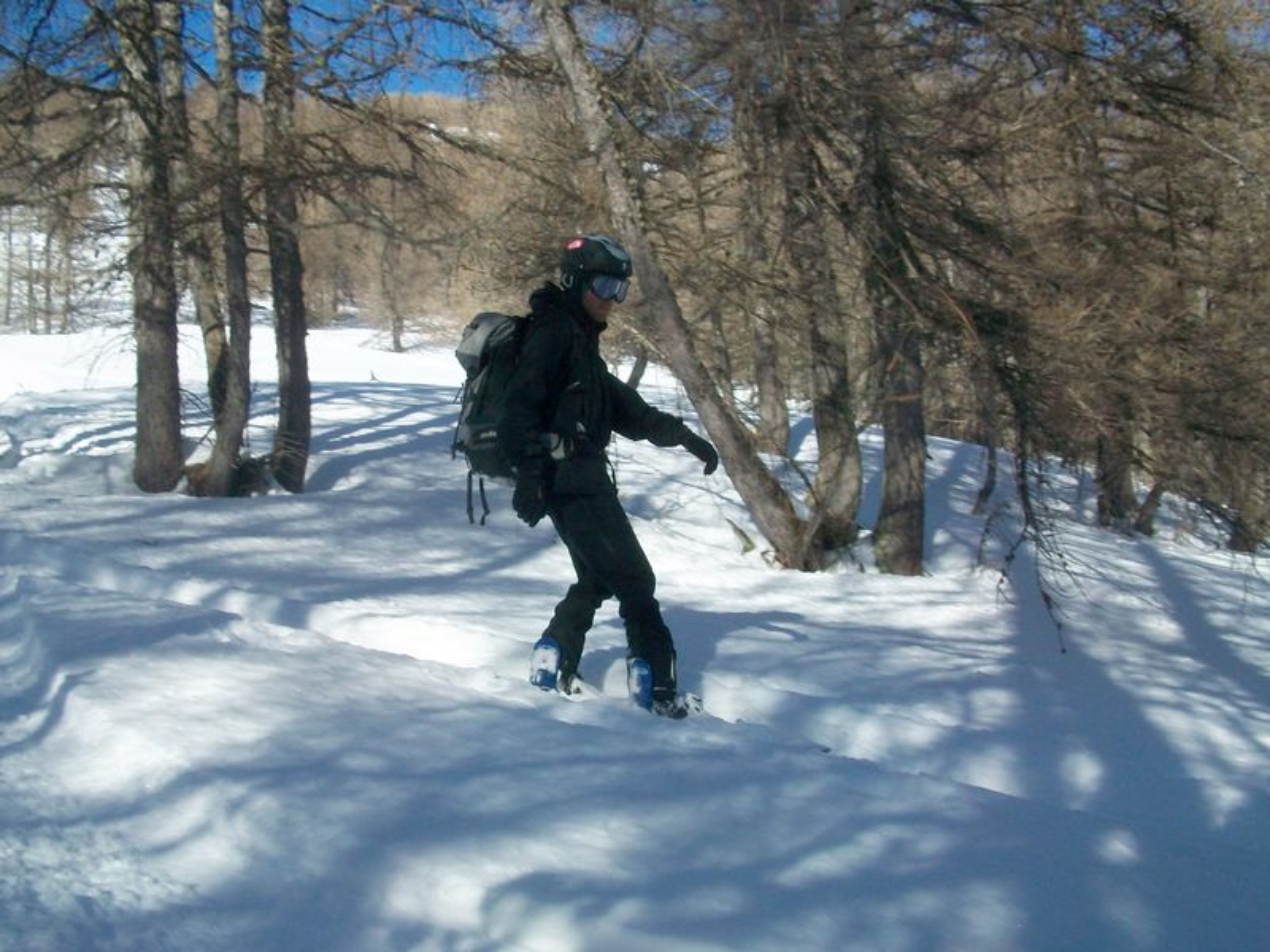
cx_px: 635
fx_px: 1247
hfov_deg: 54.0
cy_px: 476
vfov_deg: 41.8
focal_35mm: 34
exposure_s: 1/500
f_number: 5.5
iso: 80
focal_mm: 5.7
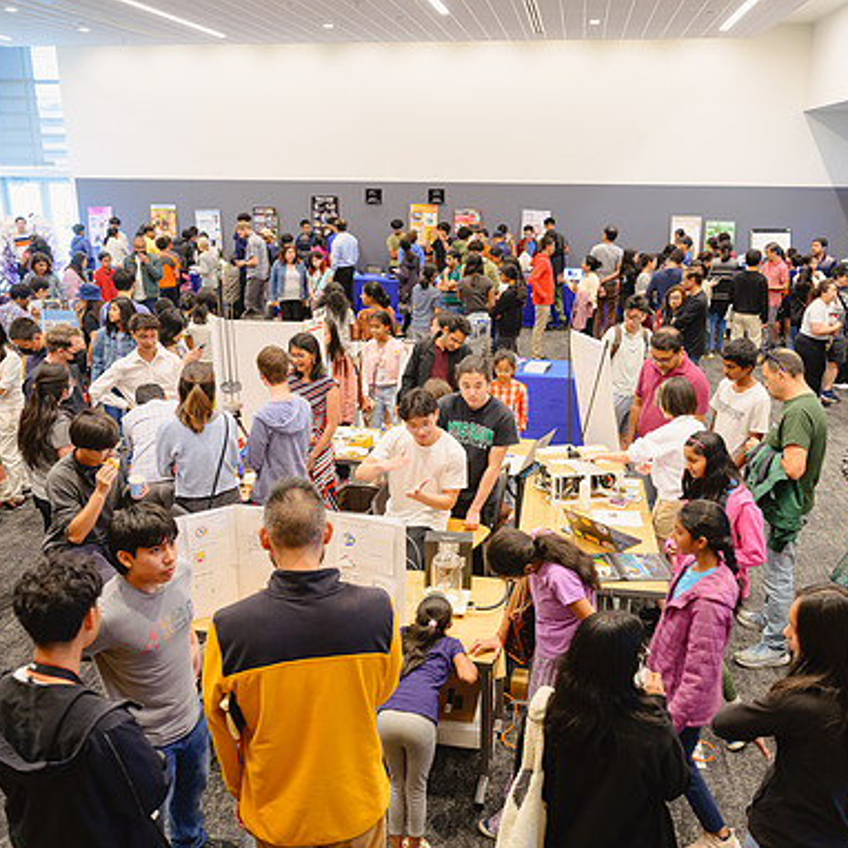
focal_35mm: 31
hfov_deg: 52.5
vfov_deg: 52.5
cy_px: 427
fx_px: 859
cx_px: 440
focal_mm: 24
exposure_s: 1/25
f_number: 3.5
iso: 400
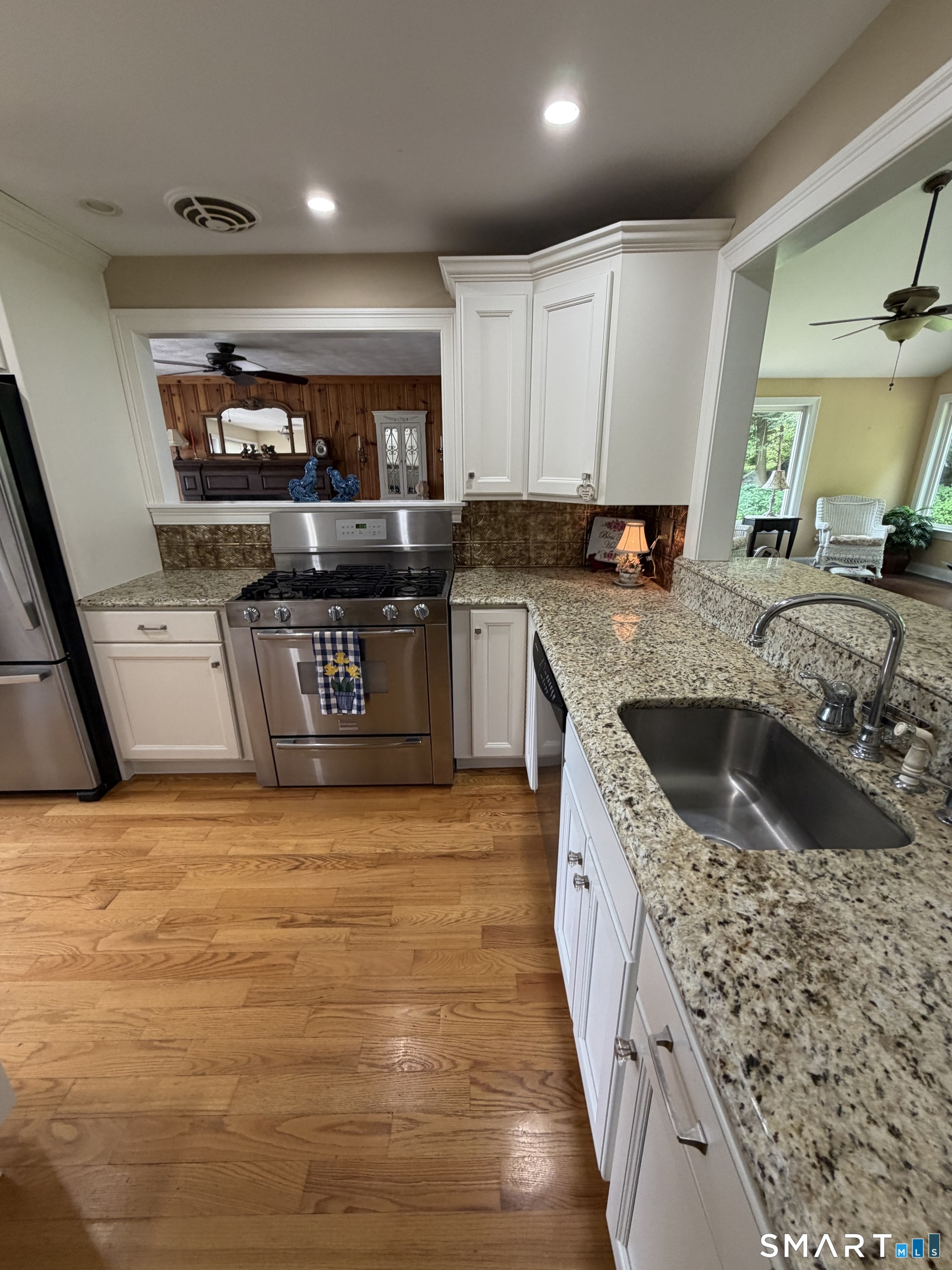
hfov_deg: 85.7
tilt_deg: -18.3
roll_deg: -0.2
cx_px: 476
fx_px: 513
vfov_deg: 102.1
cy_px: 635
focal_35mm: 14
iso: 200
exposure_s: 1/60
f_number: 2.2
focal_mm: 2.22
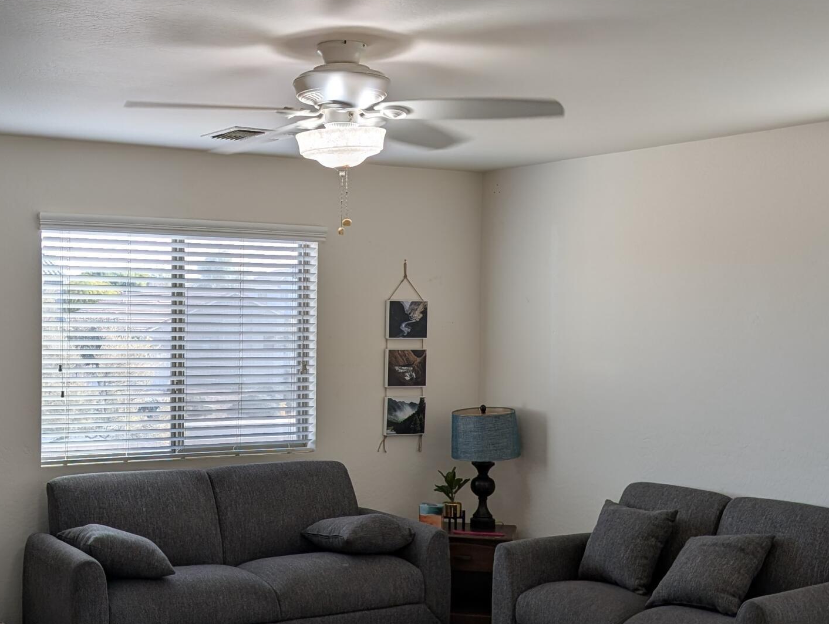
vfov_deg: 28.6
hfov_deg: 36.9
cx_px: 246
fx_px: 1223
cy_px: 354
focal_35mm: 51
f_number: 1.68
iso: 23
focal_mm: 6.9
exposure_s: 1/120
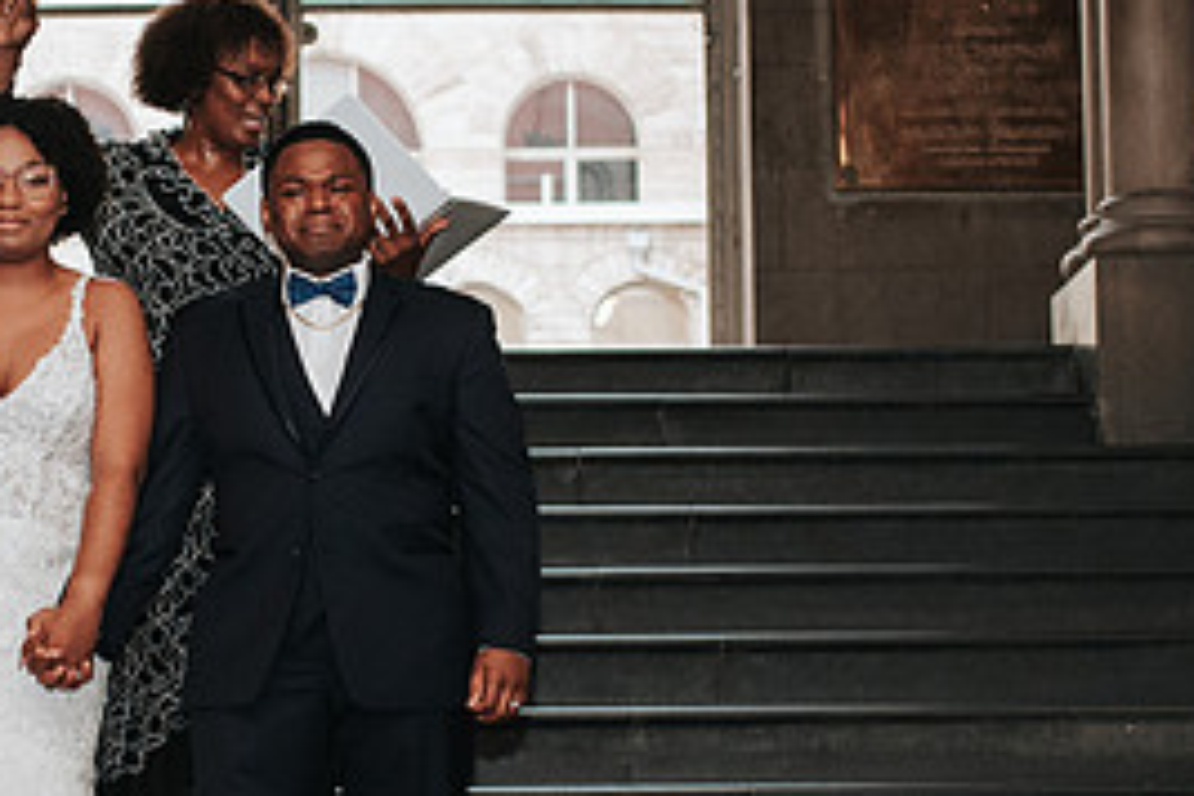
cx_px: 192
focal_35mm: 127
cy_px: 506
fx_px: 4212
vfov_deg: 10.8
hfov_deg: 16.0
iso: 1000
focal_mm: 35
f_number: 3.2
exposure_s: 1/125
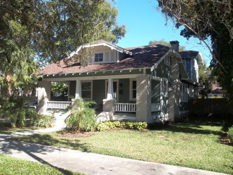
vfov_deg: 42.9
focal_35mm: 33
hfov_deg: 55.4
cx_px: 116
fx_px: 222
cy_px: 88
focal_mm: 5.9
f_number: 3.3
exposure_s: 1/320
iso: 64
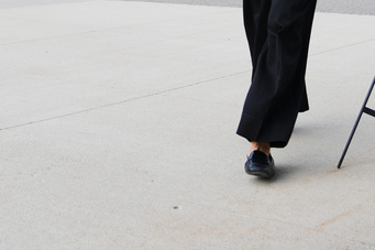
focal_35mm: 99
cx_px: 187
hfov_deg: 20.6
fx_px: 1031
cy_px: -98
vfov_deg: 13.2
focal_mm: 33
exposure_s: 1/500
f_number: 4
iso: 100
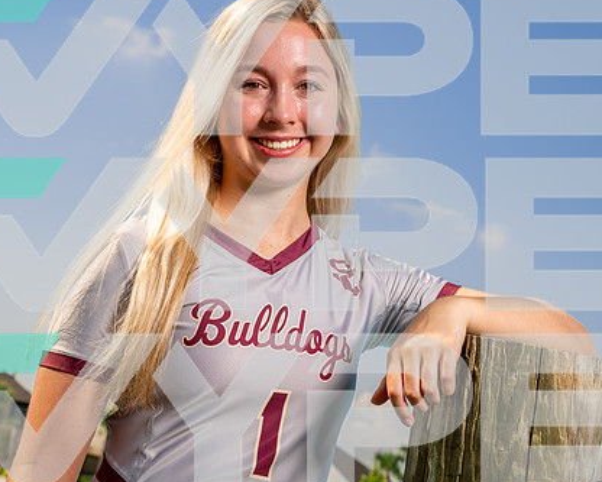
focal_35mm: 89
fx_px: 1586
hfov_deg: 21.5
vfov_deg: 17.3
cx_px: 284
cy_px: 235
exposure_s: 1/250
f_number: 10
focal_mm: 68
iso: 100
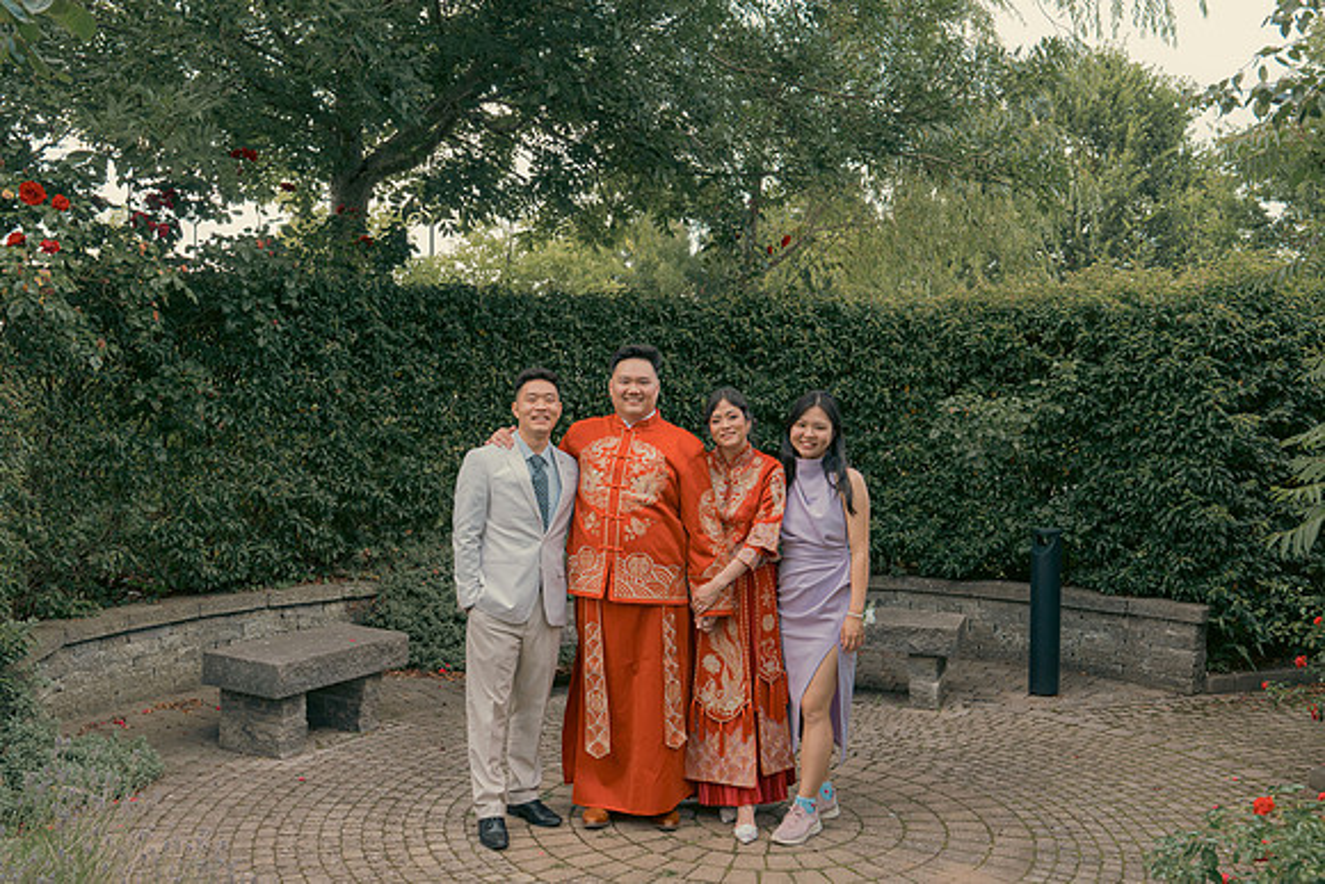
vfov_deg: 36.9
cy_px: 442
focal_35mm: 36
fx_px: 1325
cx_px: 662
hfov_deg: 53.1
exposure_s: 1/160
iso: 400
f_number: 5.6
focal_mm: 36
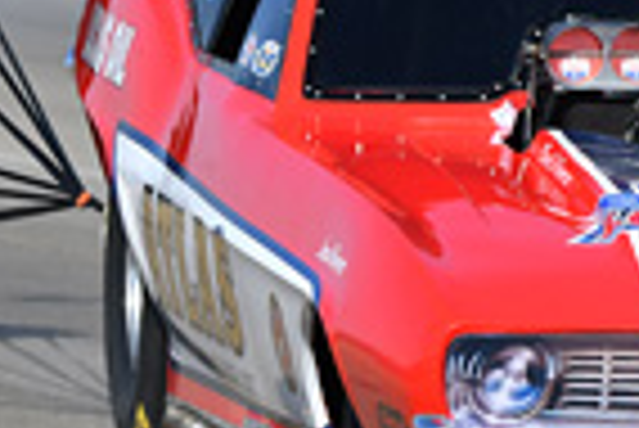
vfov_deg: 1.3
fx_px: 18727
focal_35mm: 1054
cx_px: 248
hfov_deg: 2.0
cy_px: -9
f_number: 5.6
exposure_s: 1/1250
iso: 160
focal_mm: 200
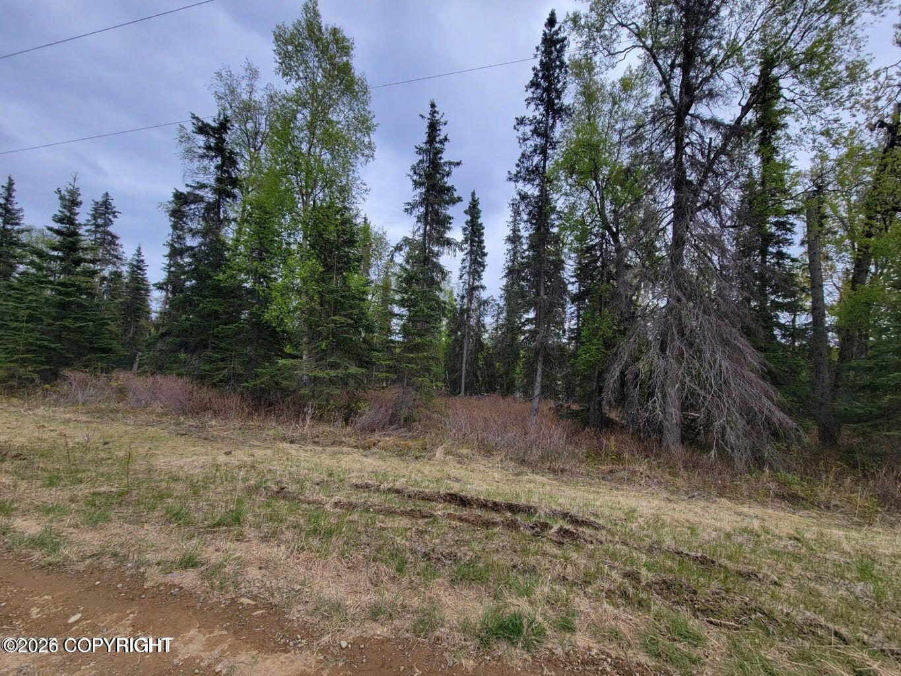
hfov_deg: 106.2
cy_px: 338
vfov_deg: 89.9
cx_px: 450
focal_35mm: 13
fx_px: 338
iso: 50
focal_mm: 2.2
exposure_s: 1/1033
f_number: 2.2
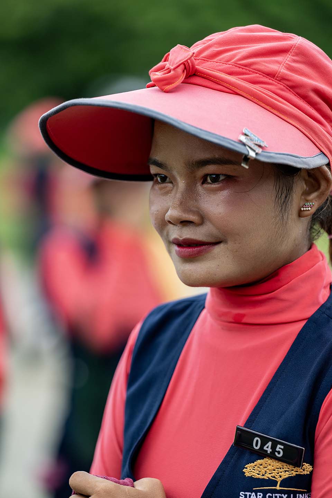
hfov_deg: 6.9
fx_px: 2766
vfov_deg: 10.3
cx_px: 166
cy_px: 249
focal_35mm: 200
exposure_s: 1/800
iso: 220
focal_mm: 200
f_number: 3.5
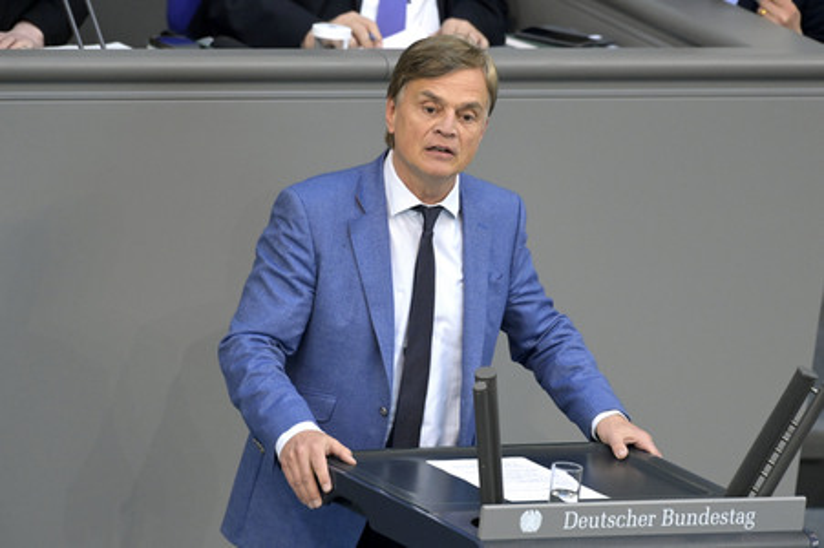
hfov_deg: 5.3
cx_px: 412
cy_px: 274
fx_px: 8920
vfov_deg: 3.5
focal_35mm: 390
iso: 8000
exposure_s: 1/500
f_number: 5.6
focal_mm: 390
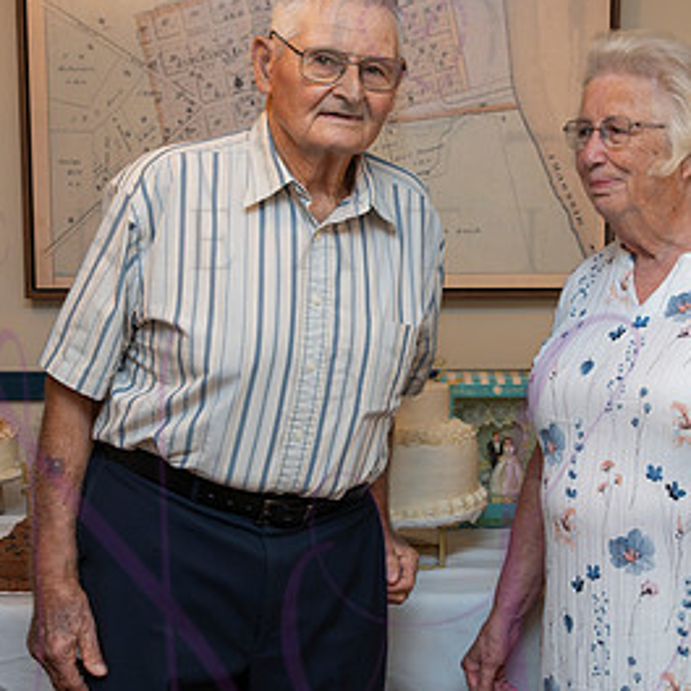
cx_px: 427
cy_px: 362
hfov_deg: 28.1
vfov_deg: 28.2
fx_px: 1378
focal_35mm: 61
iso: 800
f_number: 6.3
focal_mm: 31.5
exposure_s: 1/60
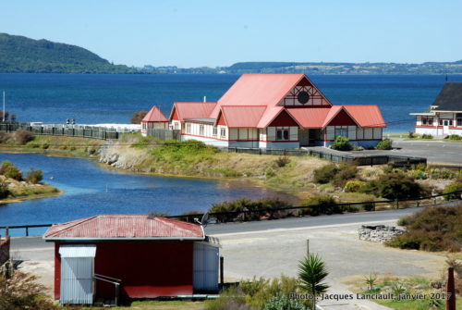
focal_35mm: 105
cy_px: 155
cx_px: 231
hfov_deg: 19.4
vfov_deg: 13.1
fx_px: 1349
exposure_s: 1/50
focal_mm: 70
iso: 100
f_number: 16
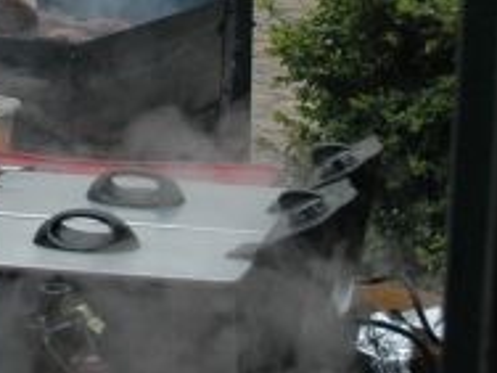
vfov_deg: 9.5
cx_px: -209
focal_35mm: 153
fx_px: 2197
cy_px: -106
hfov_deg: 12.4
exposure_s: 1/160
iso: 400
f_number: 6.3
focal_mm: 25
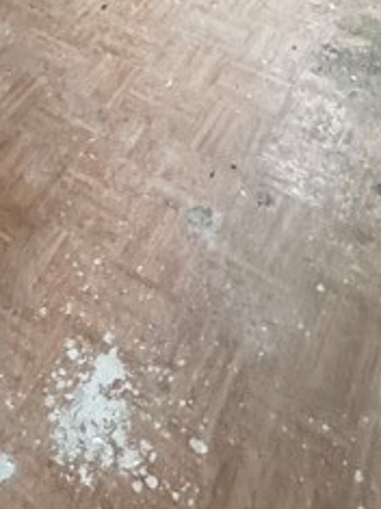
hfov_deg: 23.7
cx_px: 80
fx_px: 896
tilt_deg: -12.6
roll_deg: -1.8
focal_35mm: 61
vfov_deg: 22.0
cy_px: -373
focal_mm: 2.22
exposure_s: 1/60
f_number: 2.2
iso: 640
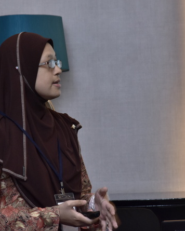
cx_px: 28
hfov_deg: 6.2
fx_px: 1697
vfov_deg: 7.8
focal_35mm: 248
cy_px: 137
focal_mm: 98
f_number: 6.3
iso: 1000
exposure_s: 1/50
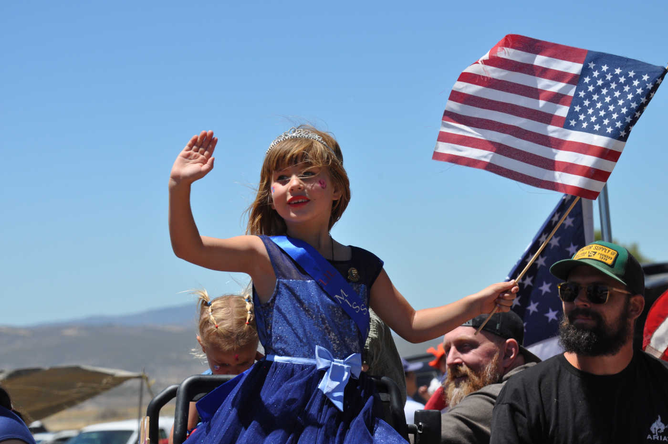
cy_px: 222
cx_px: 334
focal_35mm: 147
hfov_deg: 14.0
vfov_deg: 9.3
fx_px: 2724
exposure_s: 1/1600
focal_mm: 98
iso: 400
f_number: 6.3
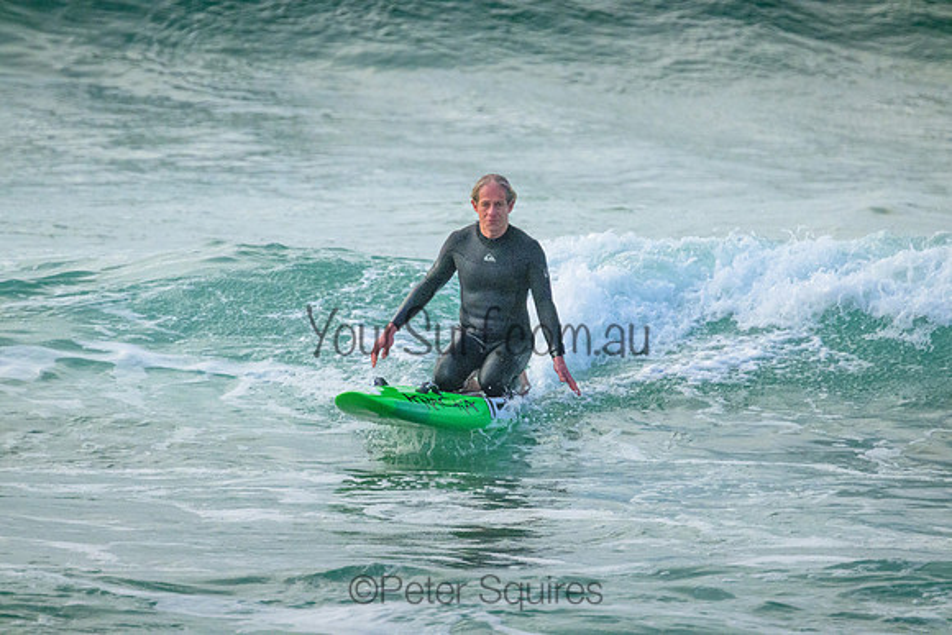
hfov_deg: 2.6
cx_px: 476
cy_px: 318
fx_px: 21160
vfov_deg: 1.7
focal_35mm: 800
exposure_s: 1/1000
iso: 6400
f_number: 11
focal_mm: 800
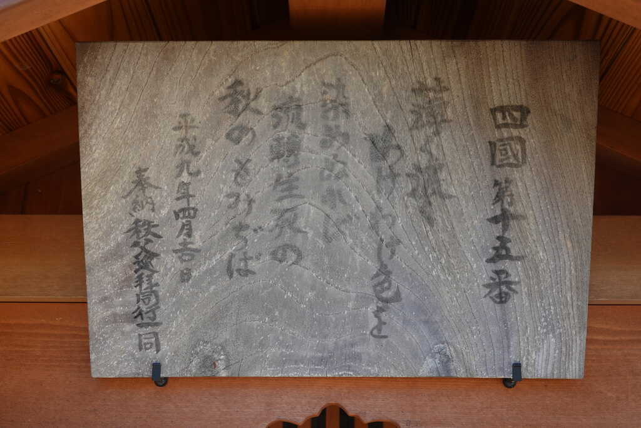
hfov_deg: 48.5
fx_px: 712
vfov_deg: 33.4
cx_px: 320
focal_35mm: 40
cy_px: 214
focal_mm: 14.99
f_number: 4
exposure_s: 1/160
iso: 125
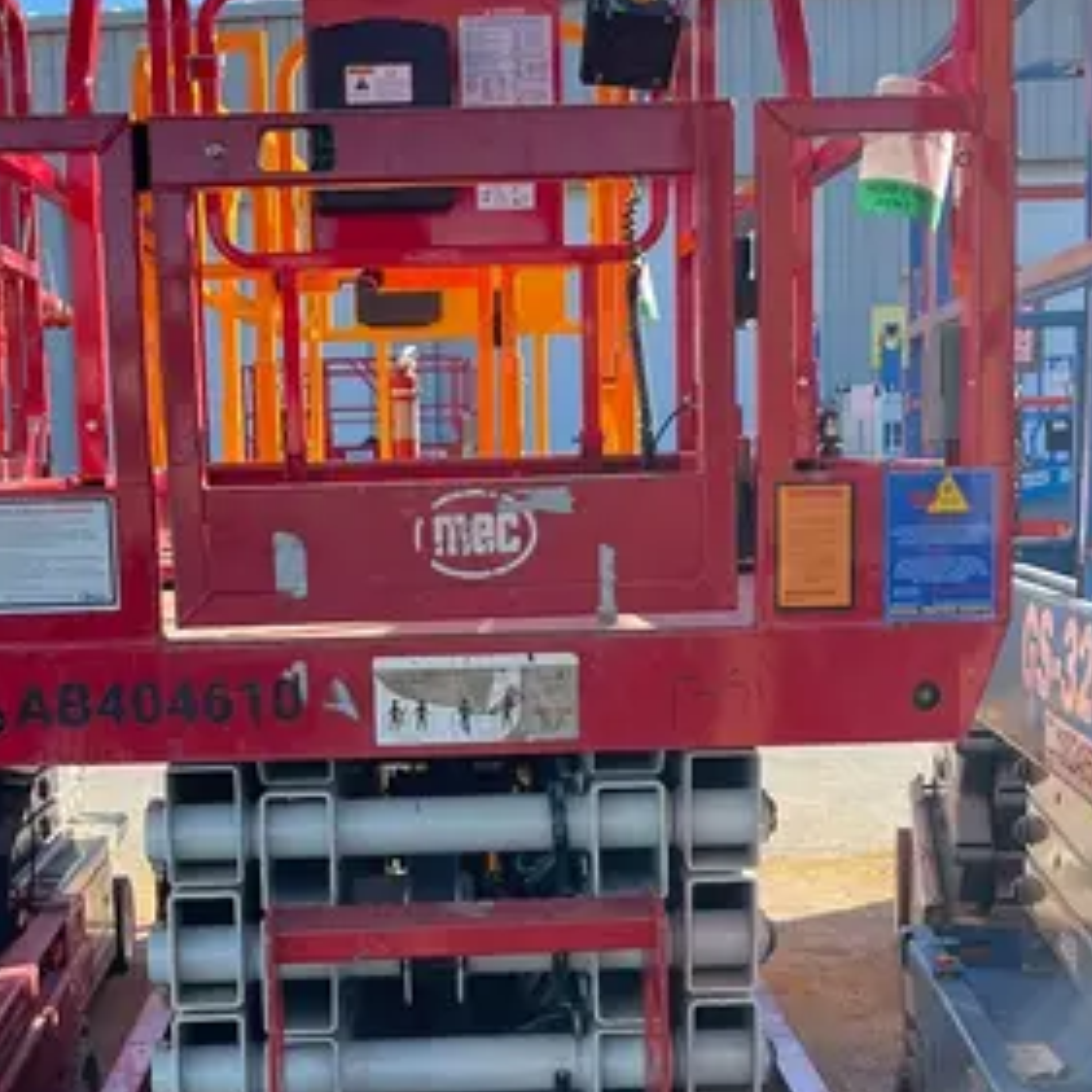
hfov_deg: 28.6
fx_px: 2141
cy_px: 756
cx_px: 474
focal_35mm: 60
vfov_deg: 28.4
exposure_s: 1/928
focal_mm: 5.1
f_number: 1.6
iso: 50
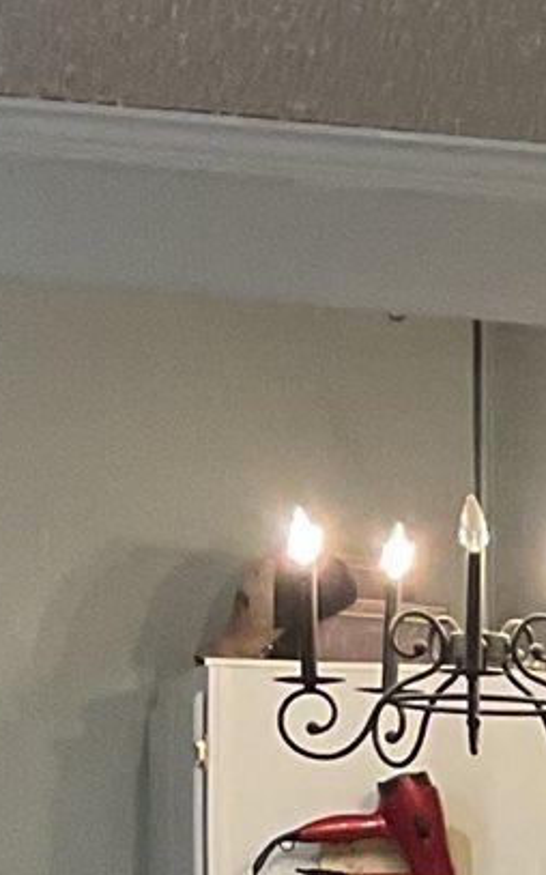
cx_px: 1275
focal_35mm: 174
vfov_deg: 11.3
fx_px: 4147
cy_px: 1511
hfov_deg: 7.1
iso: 100
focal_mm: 3
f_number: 1.8
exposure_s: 1/60
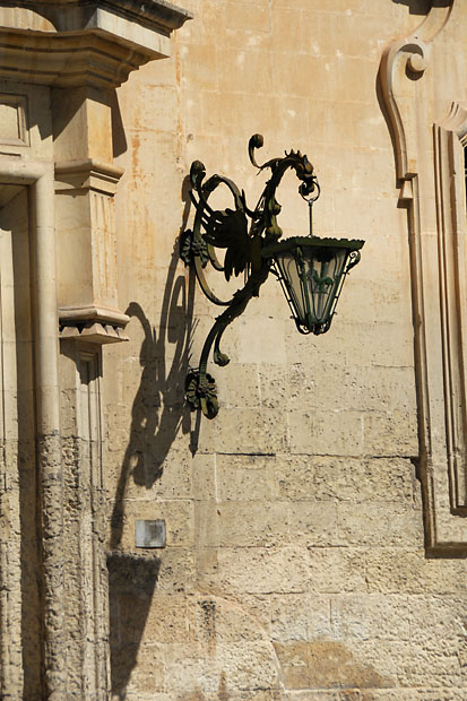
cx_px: 234
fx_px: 2628
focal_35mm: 135
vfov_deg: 15.2
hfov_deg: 10.2
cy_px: 350
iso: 200
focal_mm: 90
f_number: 5.3
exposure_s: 1/800
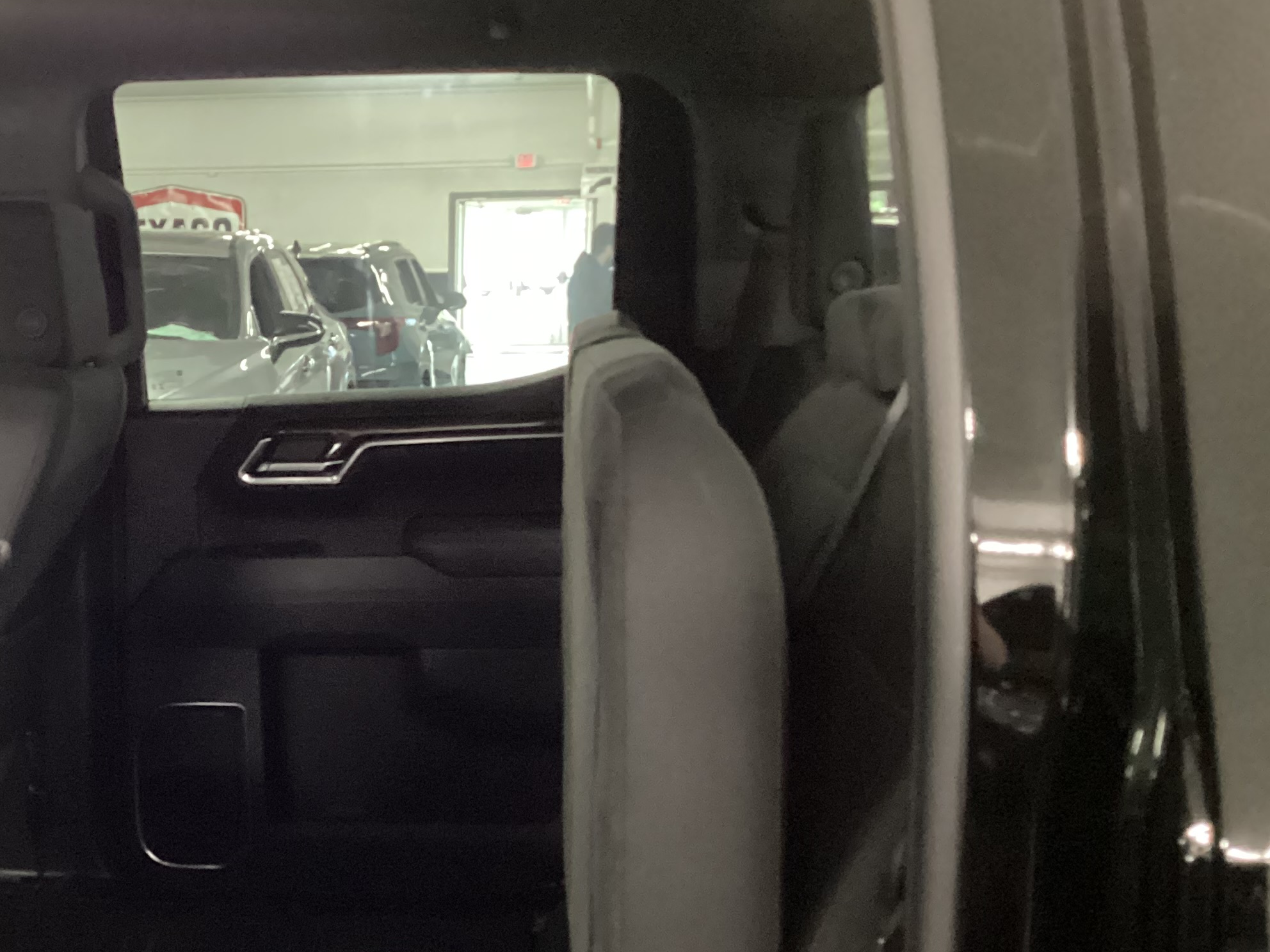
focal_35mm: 51
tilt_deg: -15.4
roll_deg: +0.3
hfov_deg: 36.3
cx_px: 266
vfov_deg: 28.2
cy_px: 694
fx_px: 1871
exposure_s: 1/15
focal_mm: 3.3
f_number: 2.4
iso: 640
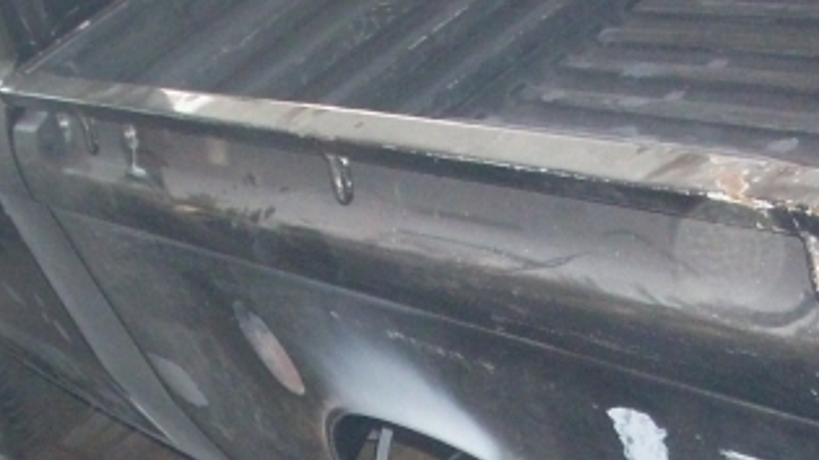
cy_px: 602
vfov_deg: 12.2
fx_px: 2084
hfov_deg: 22.1
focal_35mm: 96
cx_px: 549
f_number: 2.8
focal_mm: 6.2
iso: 400
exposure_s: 1/60
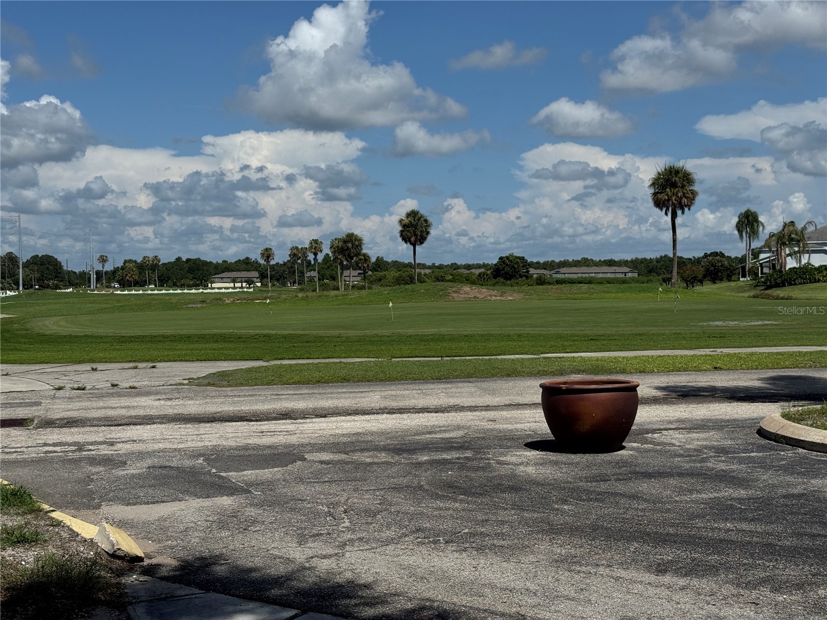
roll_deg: +0.2
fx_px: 1147
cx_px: 414
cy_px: 310
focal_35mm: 48
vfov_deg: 30.3
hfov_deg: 39.7
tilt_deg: -2.7
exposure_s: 1/9009
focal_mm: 6.76
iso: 80
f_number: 1.78
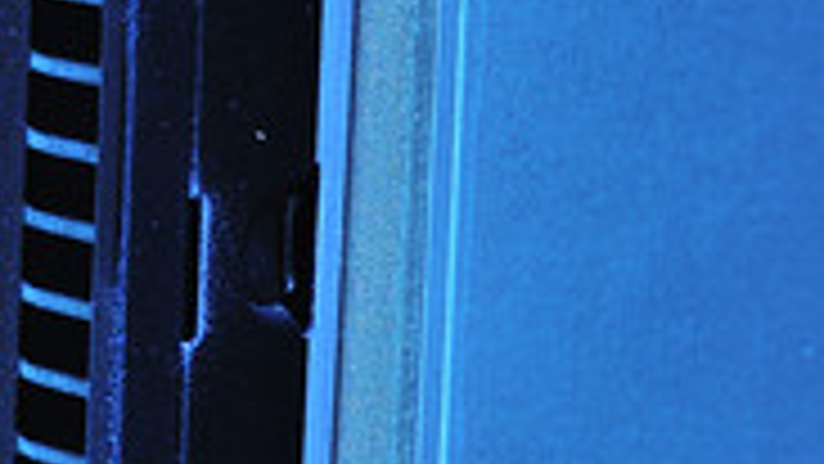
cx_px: -475
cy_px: -227
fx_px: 4480
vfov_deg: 5.9
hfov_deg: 10.1
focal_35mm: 205
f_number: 9
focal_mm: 35
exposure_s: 1
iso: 200
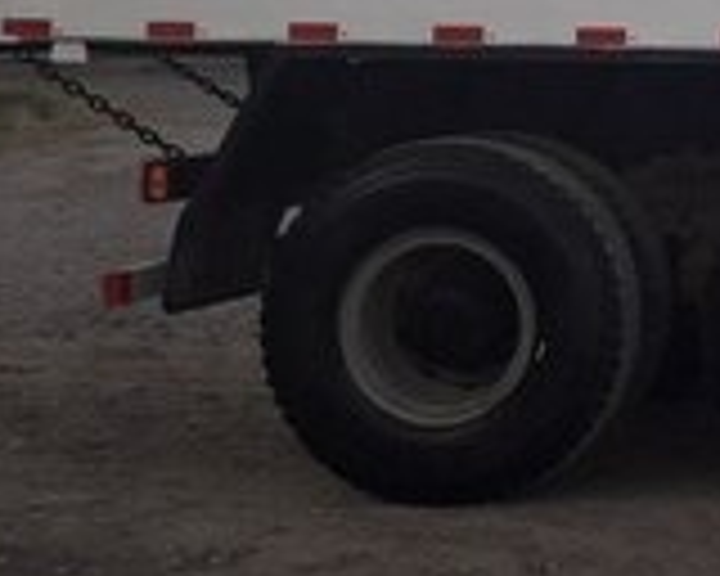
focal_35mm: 109
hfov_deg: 15.6
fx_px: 2323
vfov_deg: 13.9
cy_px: -16
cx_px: 1220
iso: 40
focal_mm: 3.6
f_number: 1.9
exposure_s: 1/128
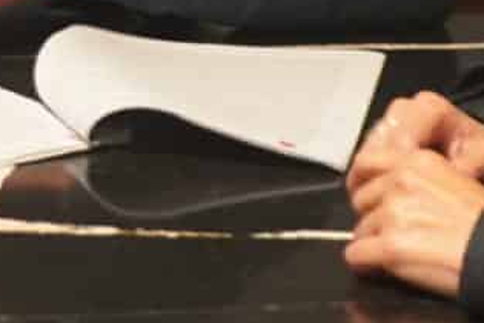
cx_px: -229
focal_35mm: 213
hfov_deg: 9.4
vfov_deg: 6.4
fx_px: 2863
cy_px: -126
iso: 2500
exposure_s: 1/160
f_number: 4
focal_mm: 32
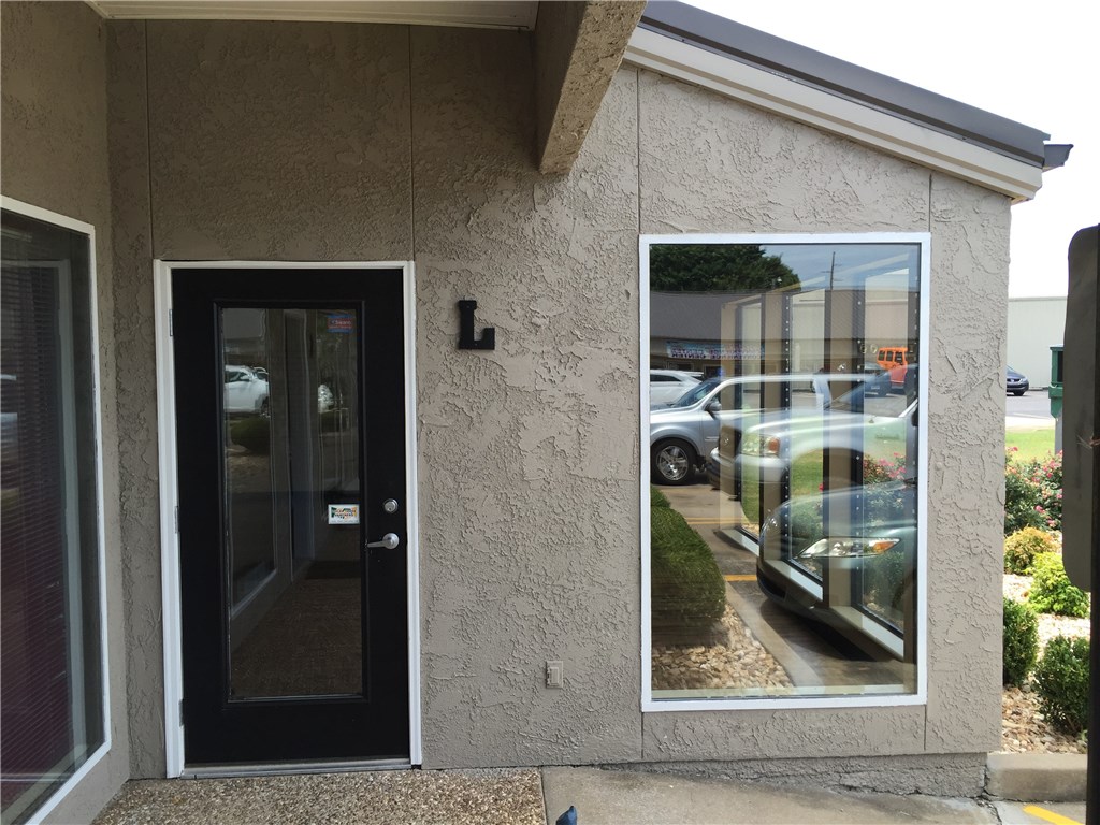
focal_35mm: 29
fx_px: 922
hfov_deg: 61.7
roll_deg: -1.9
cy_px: 412
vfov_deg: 48.2
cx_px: 550
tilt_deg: -2.4
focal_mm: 4.15
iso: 32
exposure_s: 1/384
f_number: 2.2
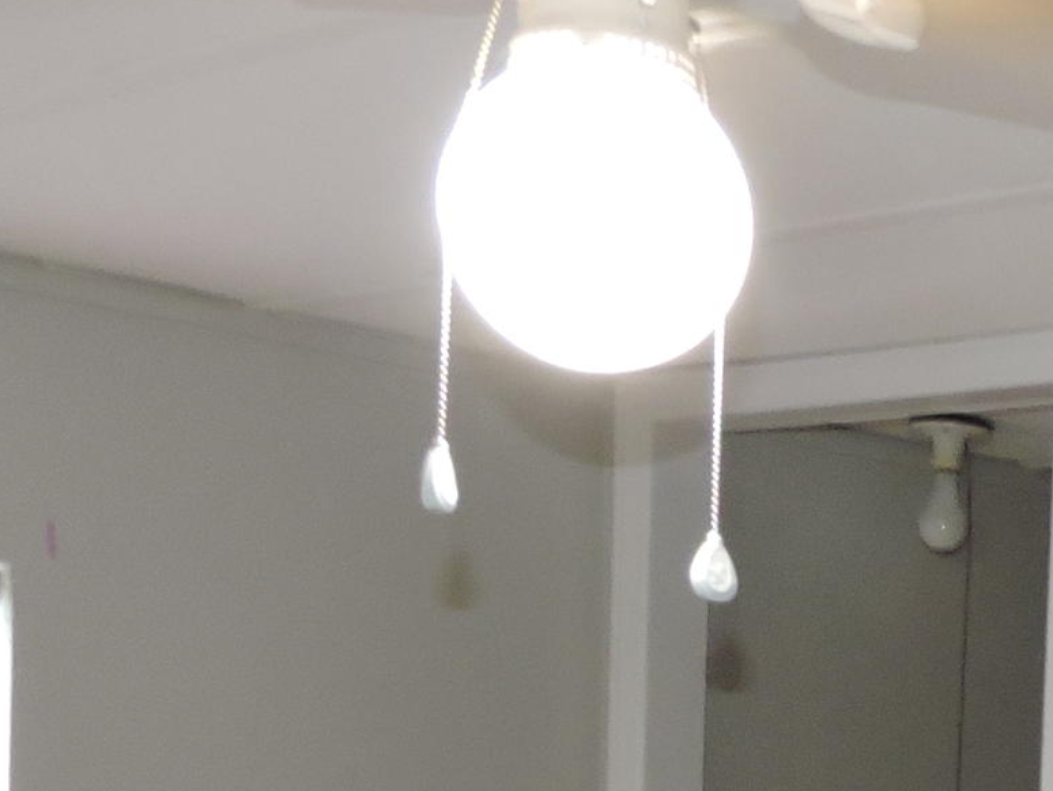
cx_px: 1426
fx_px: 2830
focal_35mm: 93
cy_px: 1134
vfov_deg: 14.9
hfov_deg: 19.2
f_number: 3.3
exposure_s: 1/40
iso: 320
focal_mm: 4.3
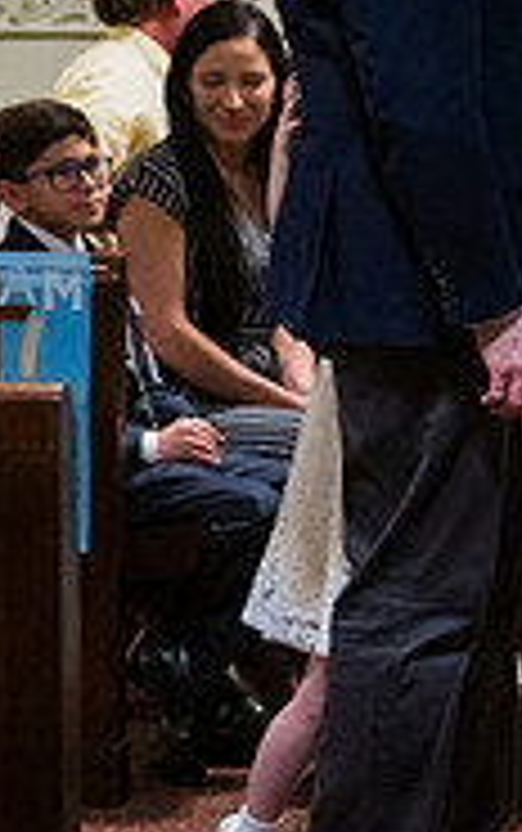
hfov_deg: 6.9
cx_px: 1076
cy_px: 229
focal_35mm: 185
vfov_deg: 11.3
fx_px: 4201
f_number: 3.2
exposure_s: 1/400
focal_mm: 58
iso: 6400
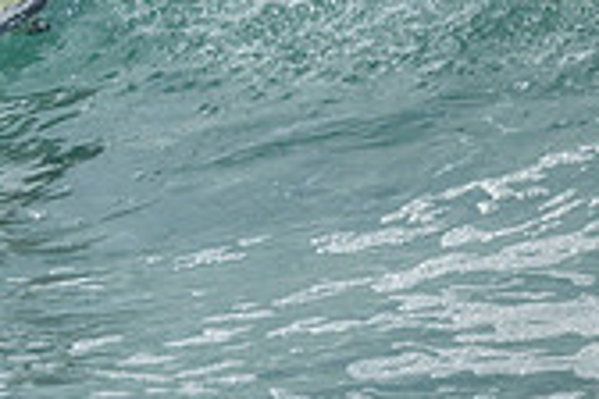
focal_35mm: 3784
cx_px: -512
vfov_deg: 0.4
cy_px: -193
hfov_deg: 0.5
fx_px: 62957
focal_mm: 800
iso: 180
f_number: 6.3
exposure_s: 1/2000
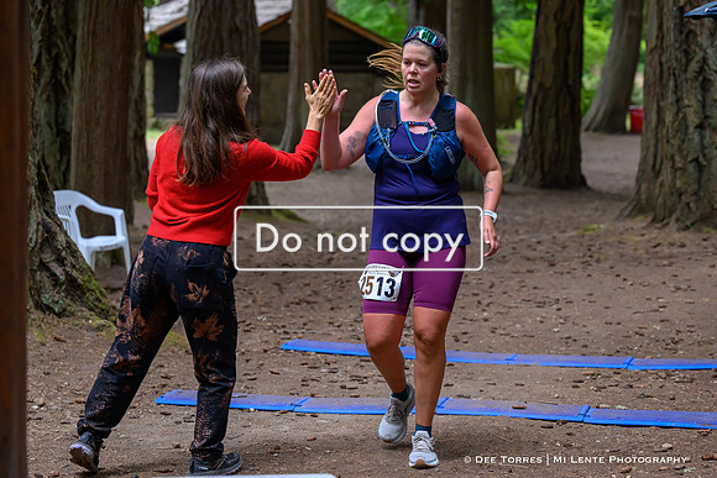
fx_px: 1814
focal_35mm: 91
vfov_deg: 15.0
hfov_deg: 22.3
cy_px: 195
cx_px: 422
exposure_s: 1/640
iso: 3200
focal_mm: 70
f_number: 3.5
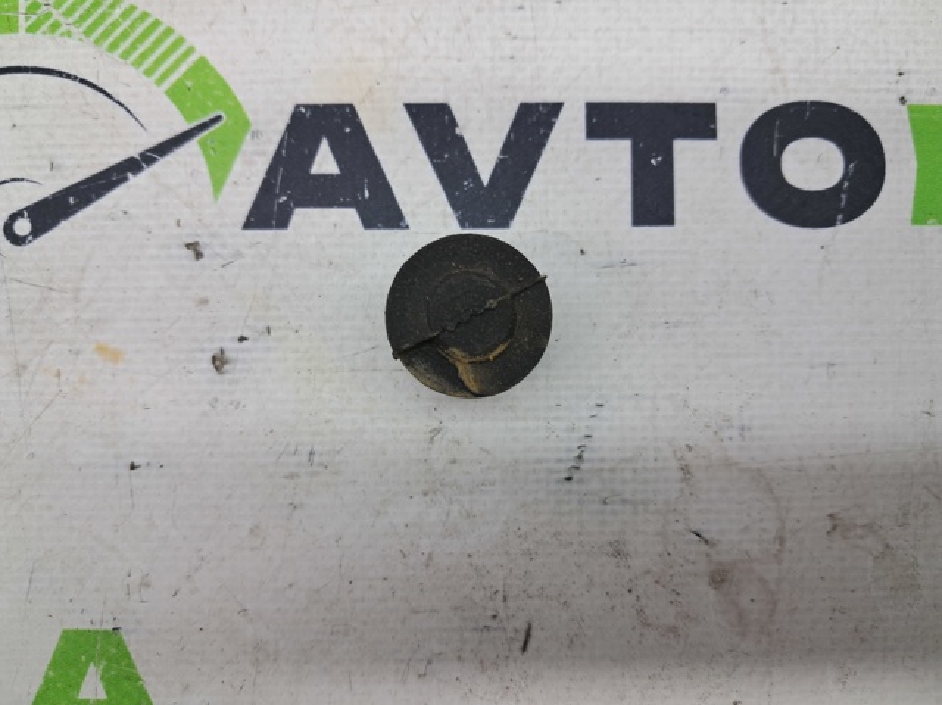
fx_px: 734
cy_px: 352
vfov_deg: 51.3
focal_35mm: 27
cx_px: 471
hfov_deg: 65.4
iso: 50
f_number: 1.8
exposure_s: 1/50
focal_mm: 4
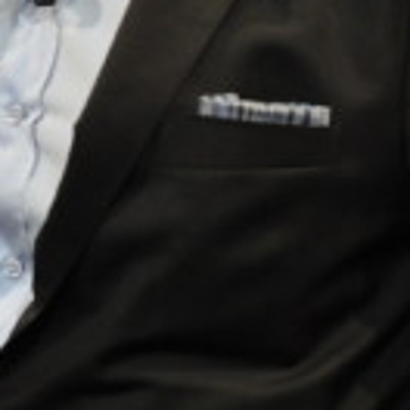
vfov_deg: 5.8
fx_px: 3993
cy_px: -129
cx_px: -162
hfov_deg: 5.8
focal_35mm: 298
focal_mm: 50
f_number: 4
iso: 800
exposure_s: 1/60
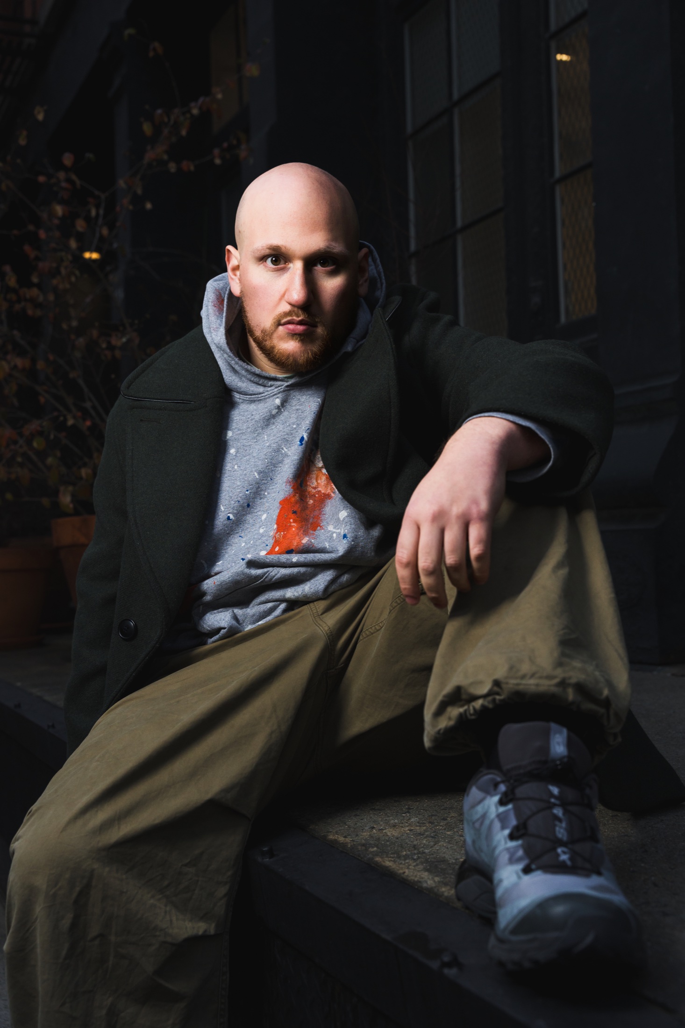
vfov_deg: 47.7
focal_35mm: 41
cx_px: 342
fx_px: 1162
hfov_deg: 32.8
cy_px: 514
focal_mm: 40.7
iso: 800
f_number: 5
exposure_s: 1/160
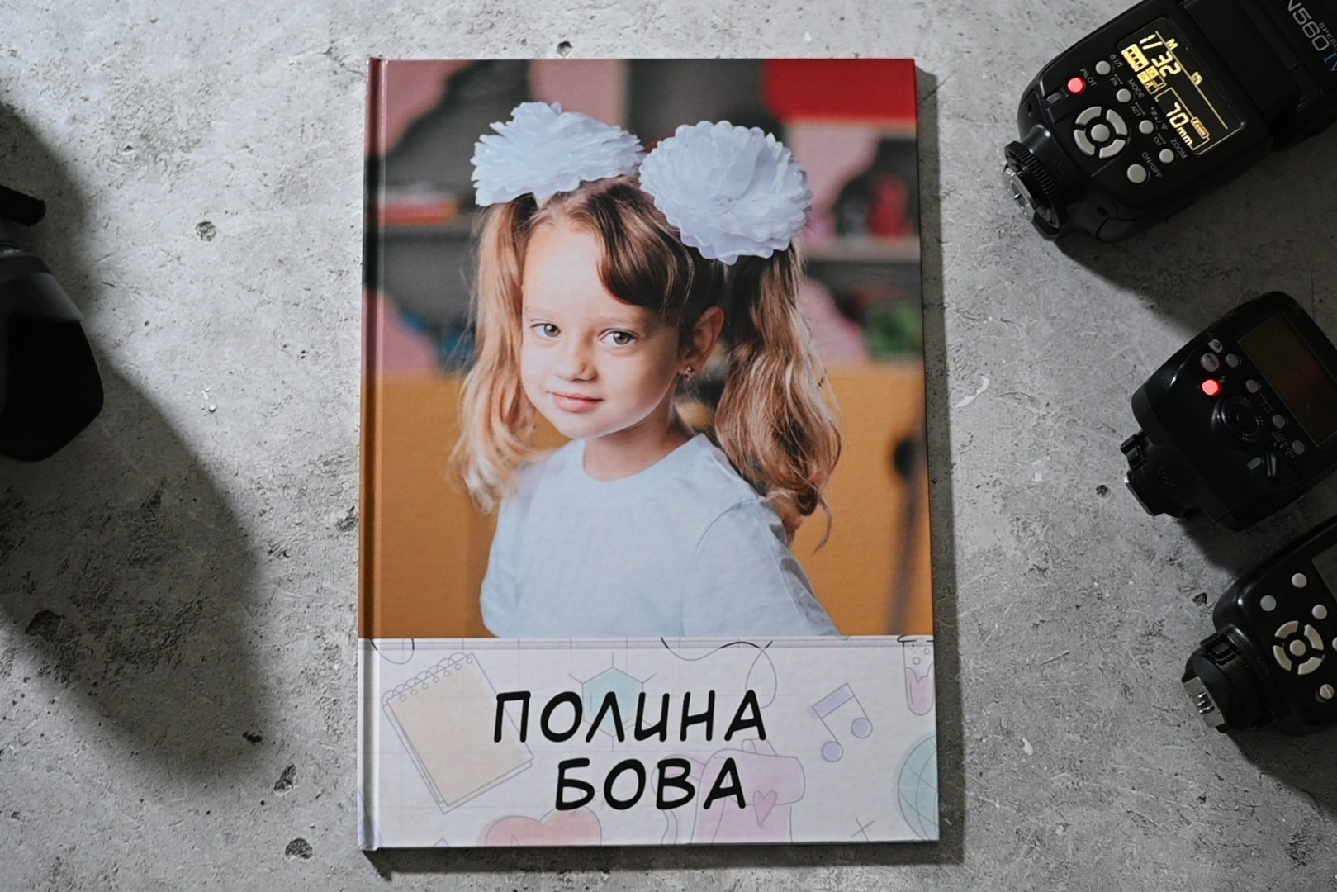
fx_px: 1857
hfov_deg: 39.6
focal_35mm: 50
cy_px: 446
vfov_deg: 27.0
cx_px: 668
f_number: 2.8
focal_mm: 50
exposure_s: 1/60
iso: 800
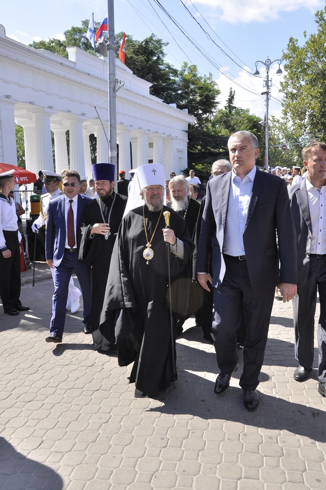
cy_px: 245
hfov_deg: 43.5
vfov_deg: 62.0
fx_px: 408
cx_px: 163
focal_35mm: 30
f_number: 9
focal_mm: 20
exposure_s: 1/640
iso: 400
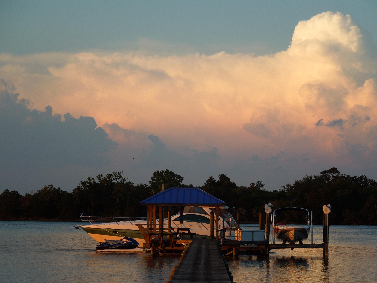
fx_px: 1459
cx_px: 188
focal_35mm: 134
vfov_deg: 11.1
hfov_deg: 14.7
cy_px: 142
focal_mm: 24.2
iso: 100
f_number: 4.9
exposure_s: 1/200
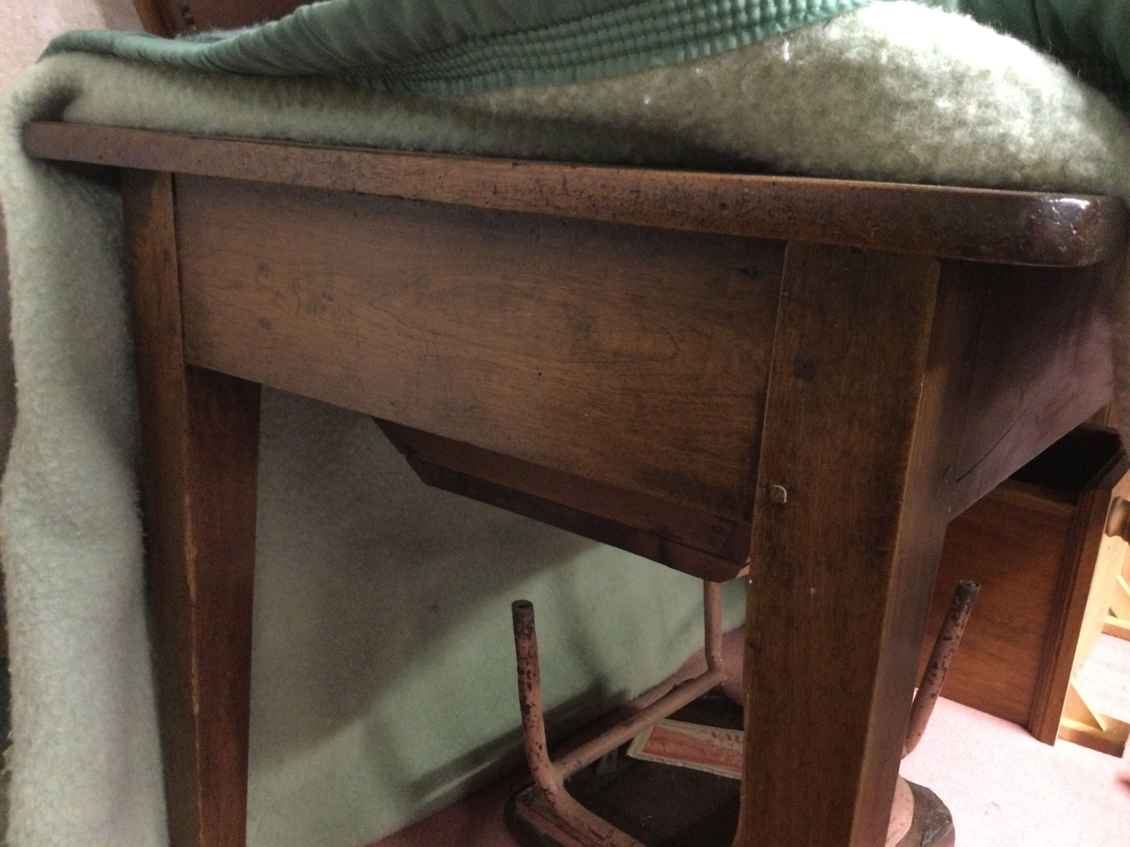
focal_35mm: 31
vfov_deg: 45.4
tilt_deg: -14.5
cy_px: 424
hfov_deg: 58.4
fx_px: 1012
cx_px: 565
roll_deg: -1.8
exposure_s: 1/17
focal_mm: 3.3
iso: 500
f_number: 2.4
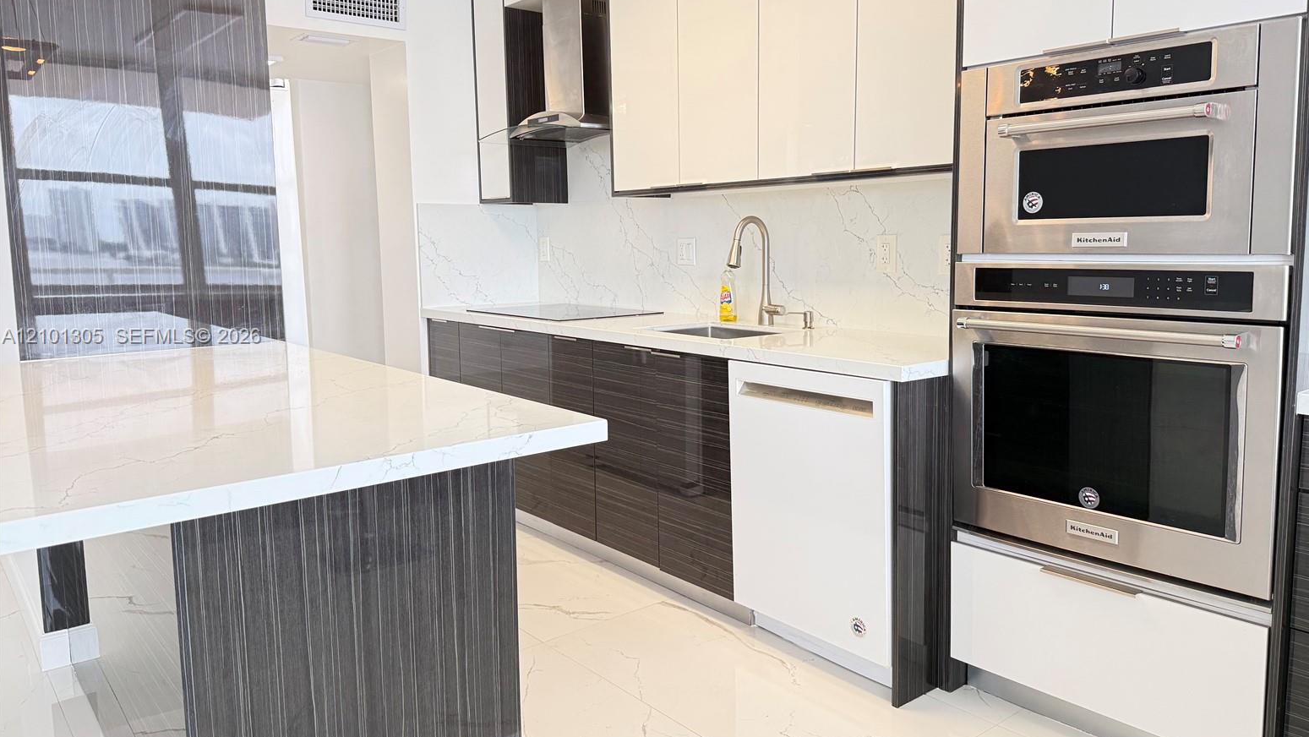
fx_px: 937
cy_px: 337
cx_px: 674
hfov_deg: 69.8
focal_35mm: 27
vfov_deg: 42.9
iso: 160
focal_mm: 6.76
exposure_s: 1/60
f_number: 1.78
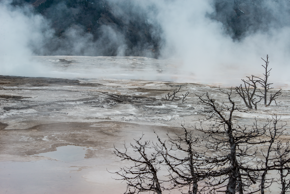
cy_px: 97
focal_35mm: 98
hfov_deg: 20.8
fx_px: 790
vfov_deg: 14.0
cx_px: 145
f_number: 11
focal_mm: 98
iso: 200
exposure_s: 1/100
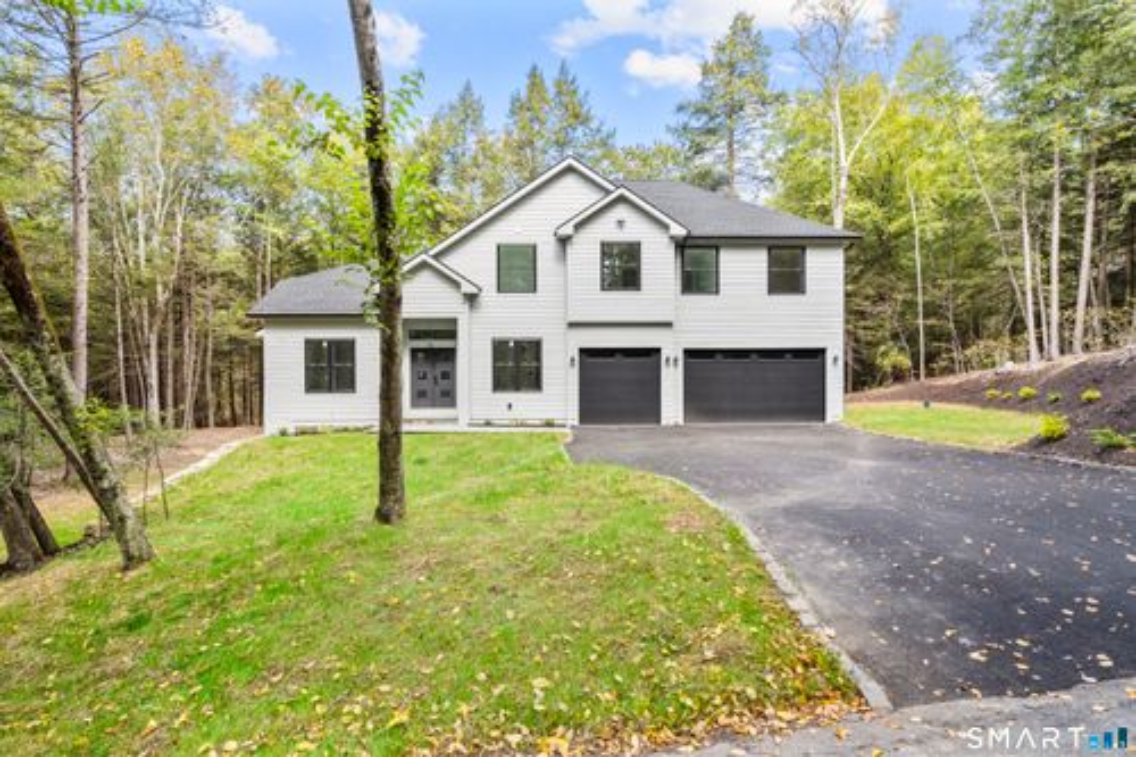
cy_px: 378
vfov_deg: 64.5
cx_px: 568
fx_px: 599
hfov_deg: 86.9
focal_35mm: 19
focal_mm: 19
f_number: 9
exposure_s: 1/15
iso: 200
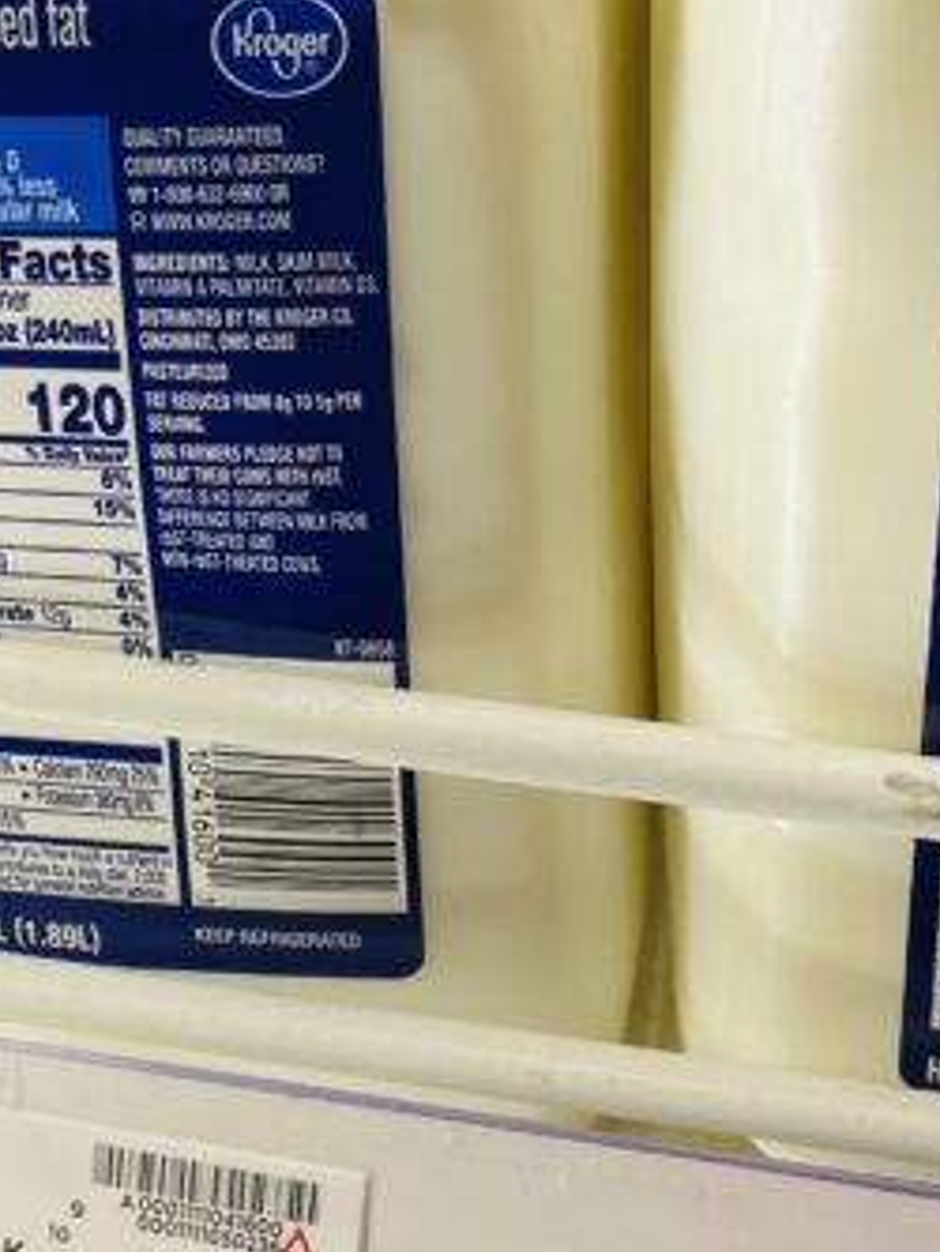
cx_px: 60
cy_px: 414
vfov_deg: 24.3
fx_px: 2895
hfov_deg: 18.1
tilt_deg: -14.2
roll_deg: -1.6
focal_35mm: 80
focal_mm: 4.2
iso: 32
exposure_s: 1/305
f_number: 1.6
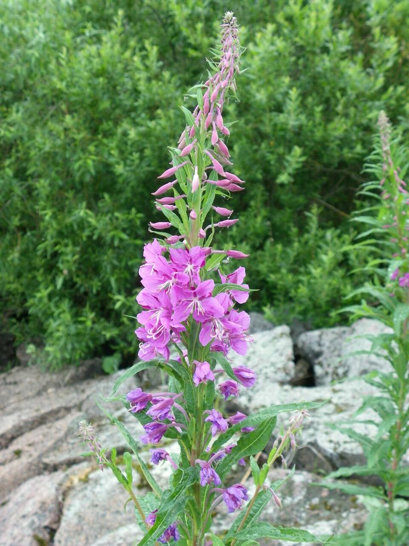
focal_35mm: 53
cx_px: 204
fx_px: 835
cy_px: 273
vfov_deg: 36.2
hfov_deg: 27.5
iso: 125
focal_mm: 9.3
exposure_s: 1/100
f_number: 3.5
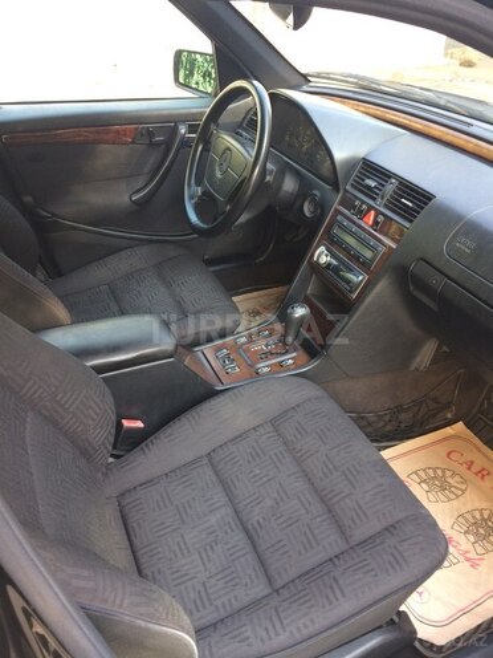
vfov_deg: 61.7
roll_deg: +0.9
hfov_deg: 48.2
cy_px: 329
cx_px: 246
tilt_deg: -34.0
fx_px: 551
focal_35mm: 29
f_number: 2.2
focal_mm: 4.15
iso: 32
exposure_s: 1/33
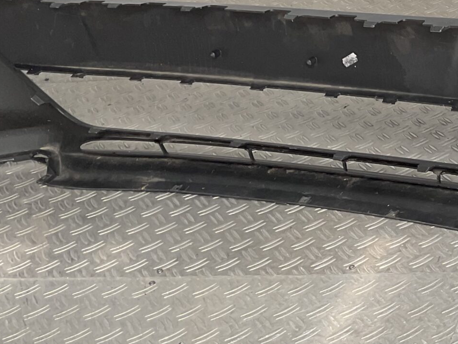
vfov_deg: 18.9
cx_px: 611
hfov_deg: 22.2
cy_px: 211
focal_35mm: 78
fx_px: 1032
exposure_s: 1/409
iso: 16
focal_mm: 3
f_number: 1.8
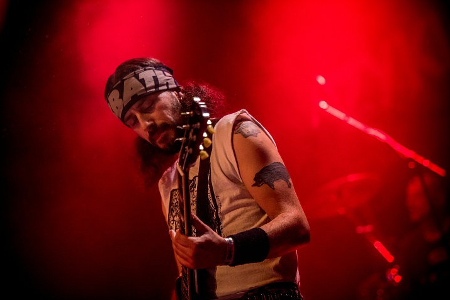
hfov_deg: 15.6
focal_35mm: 131
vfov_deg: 10.5
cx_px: 225
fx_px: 1638
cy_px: 151
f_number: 2.8
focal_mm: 130
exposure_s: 1/60
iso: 4000
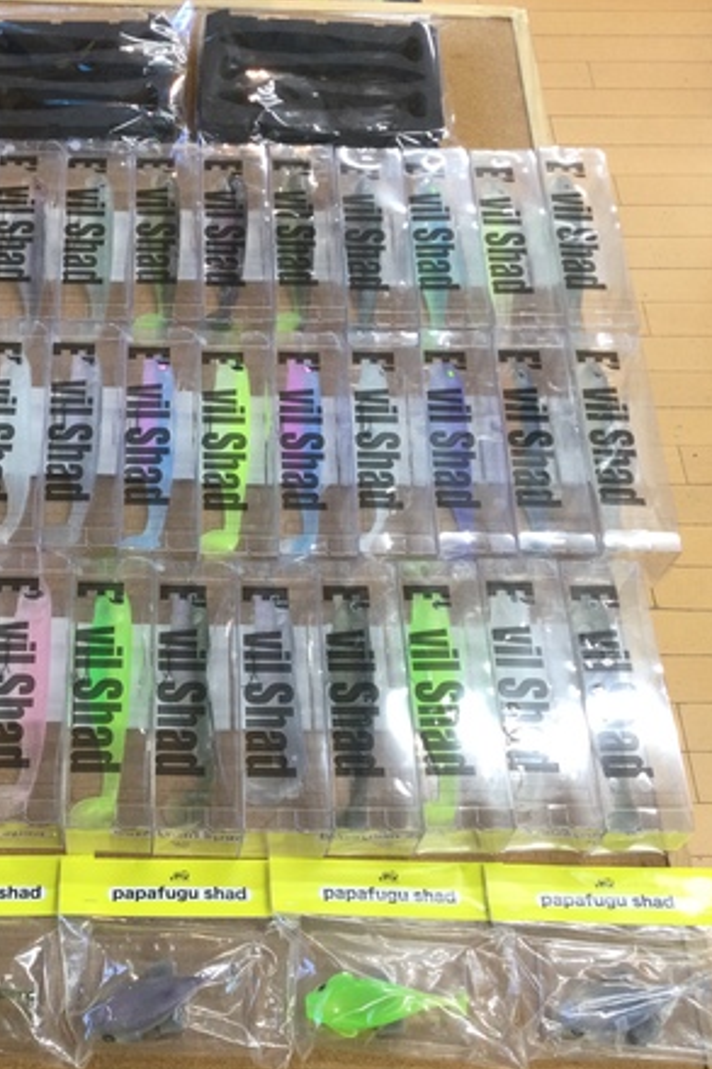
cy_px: 544
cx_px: 173
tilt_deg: -60.9
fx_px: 1306
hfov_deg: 30.0
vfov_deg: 44.5
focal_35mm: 44
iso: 50
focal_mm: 3.3
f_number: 2.4
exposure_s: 1/30
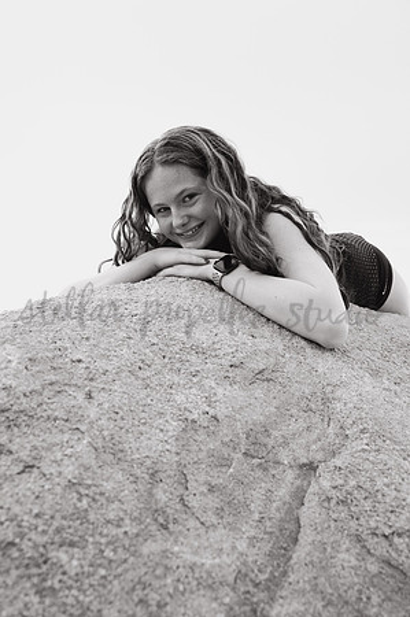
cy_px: 308
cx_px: 205
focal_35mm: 32
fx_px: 548
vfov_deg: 58.8
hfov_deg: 41.0
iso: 1000
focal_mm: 32
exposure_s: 1/160
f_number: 4.8
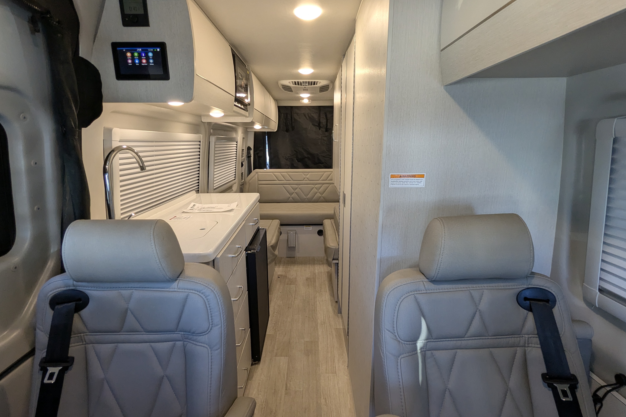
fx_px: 296
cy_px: 217
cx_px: 312
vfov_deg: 70.4
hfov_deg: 93.3
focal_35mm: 17
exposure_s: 1/71.8
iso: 112
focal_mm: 2.35
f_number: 2.2
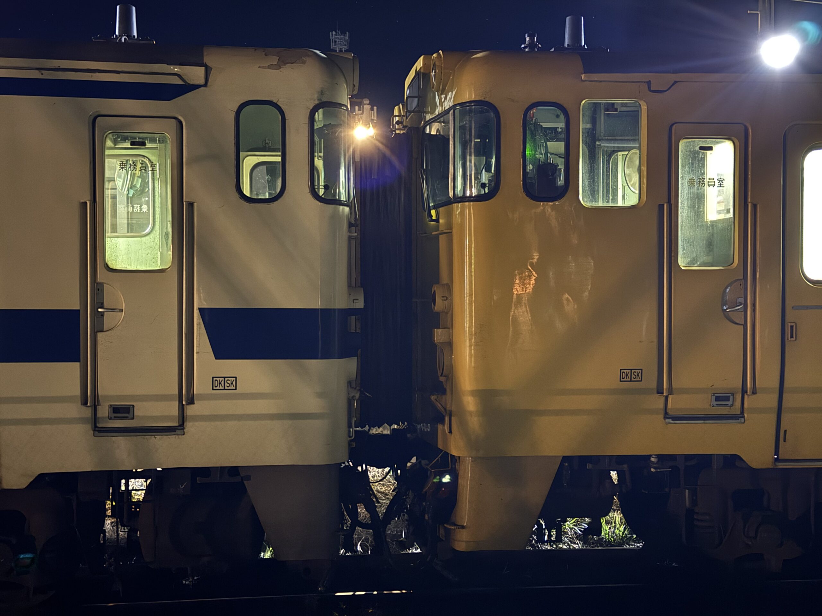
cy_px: 308
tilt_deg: +0.0
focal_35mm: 48
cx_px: 411
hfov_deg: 39.7
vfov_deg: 30.3
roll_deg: +0.0
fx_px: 1140
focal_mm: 6.76
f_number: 1.78
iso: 1250
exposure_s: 1/2
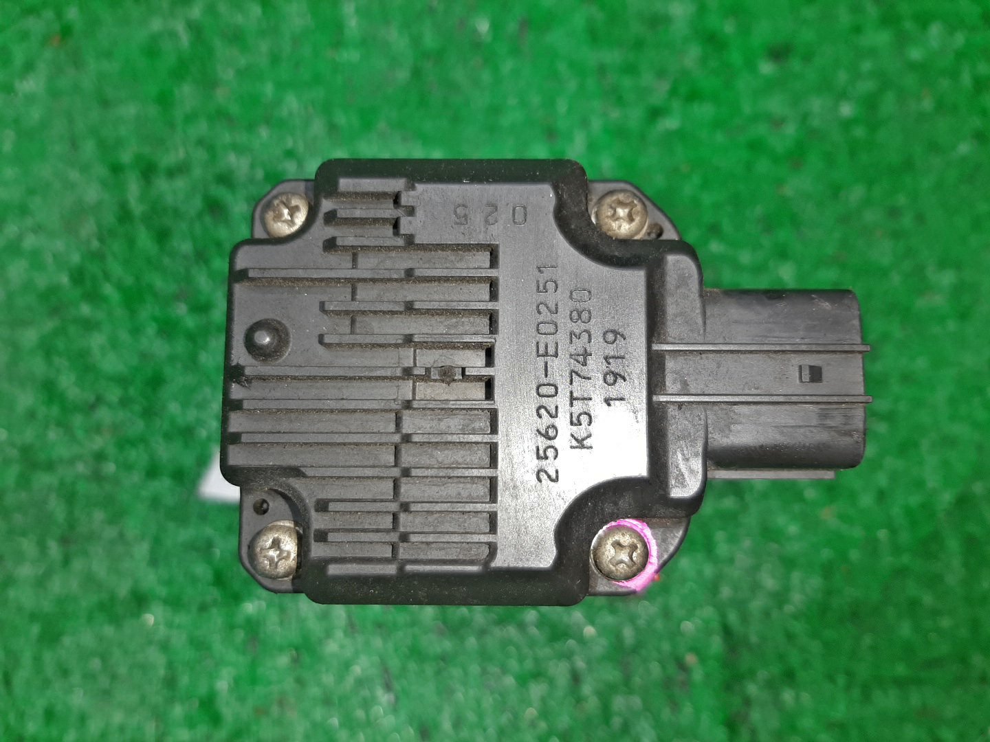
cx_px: 495
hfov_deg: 67.3
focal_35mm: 26
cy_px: 371
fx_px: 744
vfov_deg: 53.1
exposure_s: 1/50
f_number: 1.7
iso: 68
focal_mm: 3.93
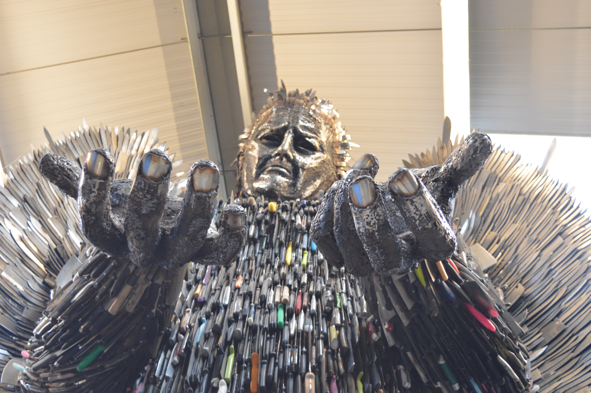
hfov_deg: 45.0
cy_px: 196
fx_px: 713
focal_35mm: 44
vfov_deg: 30.8
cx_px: 296
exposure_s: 1/50
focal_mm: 29
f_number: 4.2
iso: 1600
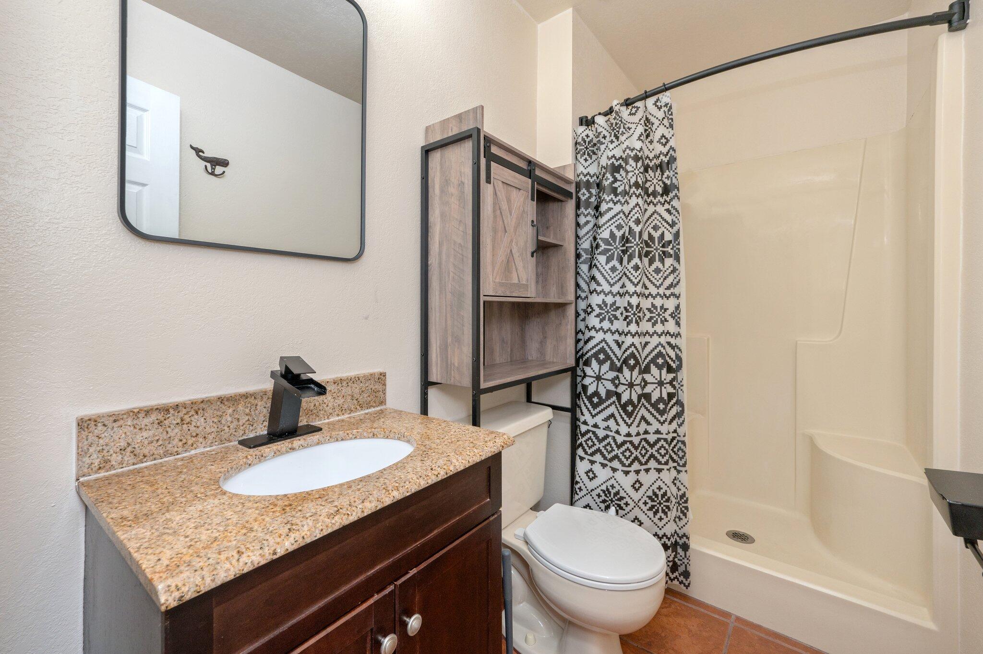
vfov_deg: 81.1
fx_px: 382
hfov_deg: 104.3
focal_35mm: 14
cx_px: 492
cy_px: 327
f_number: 9
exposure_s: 1/25
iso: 400
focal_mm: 14
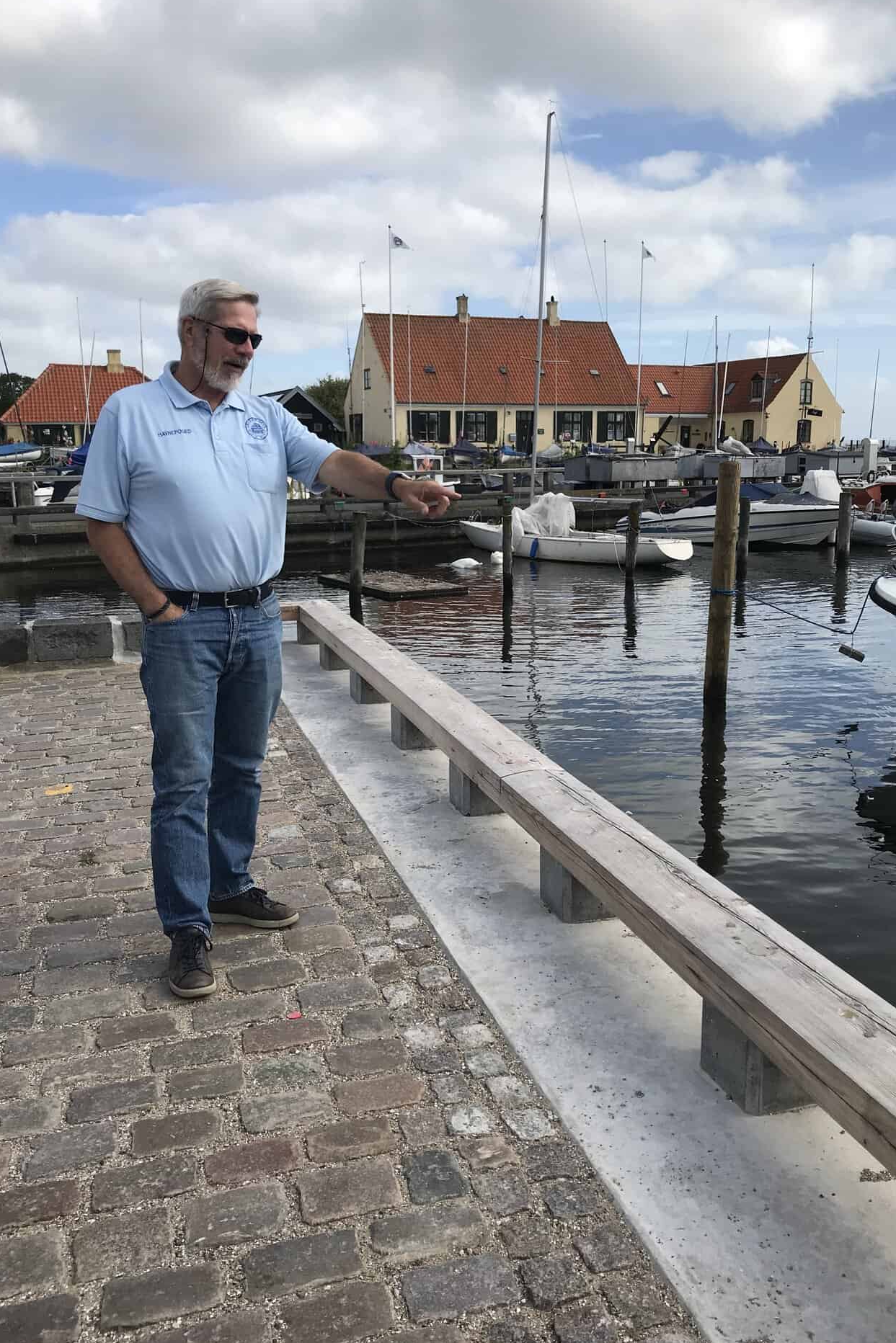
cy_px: 672
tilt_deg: -9.1
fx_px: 1120
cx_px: 458
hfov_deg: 43.6
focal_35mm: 30
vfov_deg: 61.9
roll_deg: -0.3
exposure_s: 1/2519
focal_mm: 3.99
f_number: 1.8
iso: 20
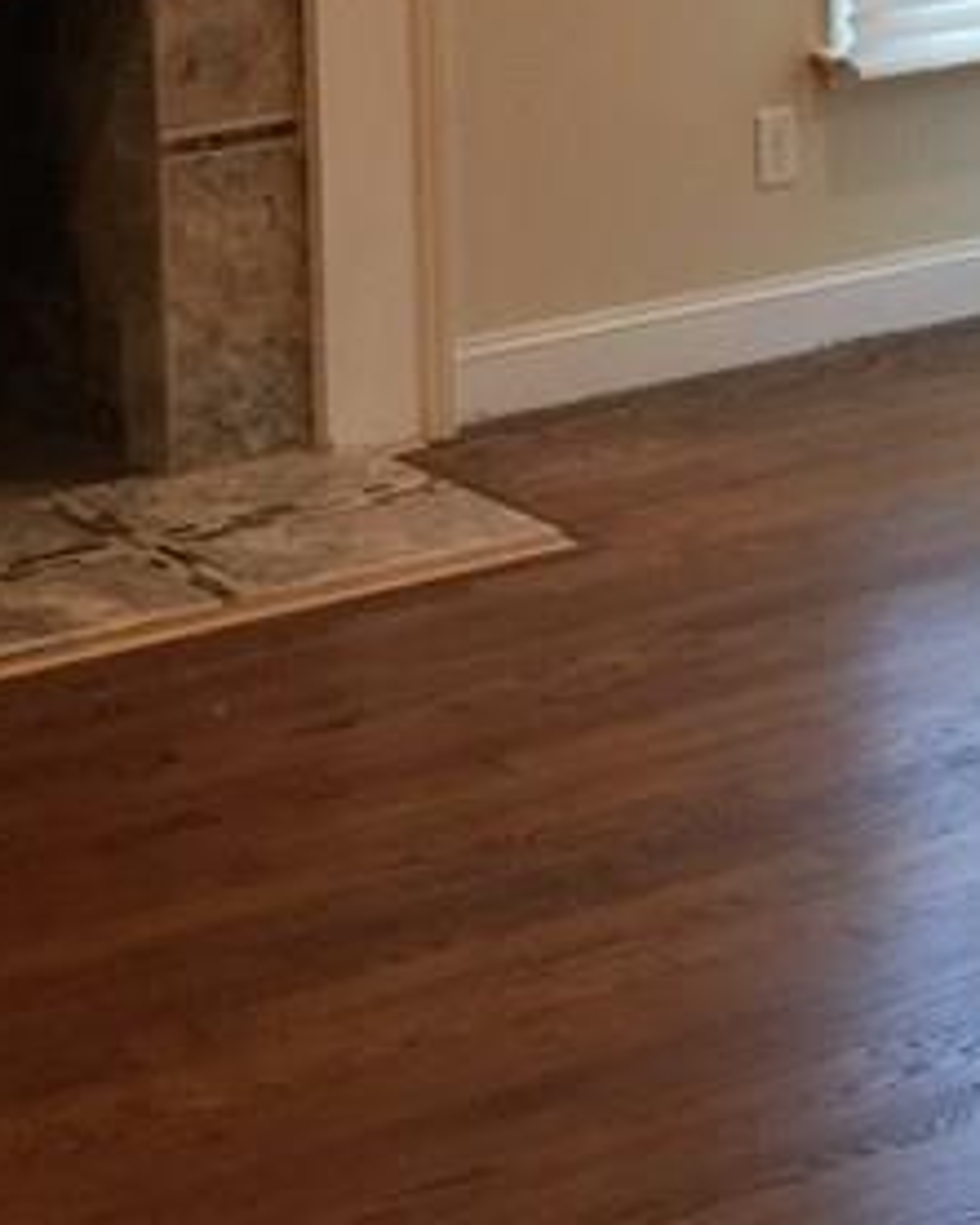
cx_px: 115
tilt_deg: -7.6
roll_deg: +0.8
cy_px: -124
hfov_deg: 14.5
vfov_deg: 17.6
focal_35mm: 105
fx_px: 3805
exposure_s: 1/15
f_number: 2.2
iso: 40
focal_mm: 4.15
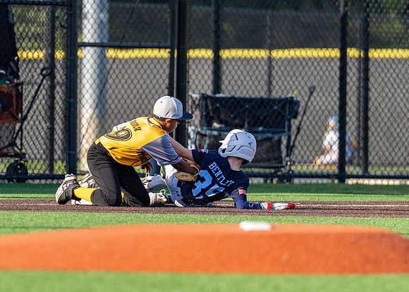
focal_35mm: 508
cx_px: 132
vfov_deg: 2.8
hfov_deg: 4.0
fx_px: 5903
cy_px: 151
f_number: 2.8
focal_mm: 200
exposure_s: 1/5000
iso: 320
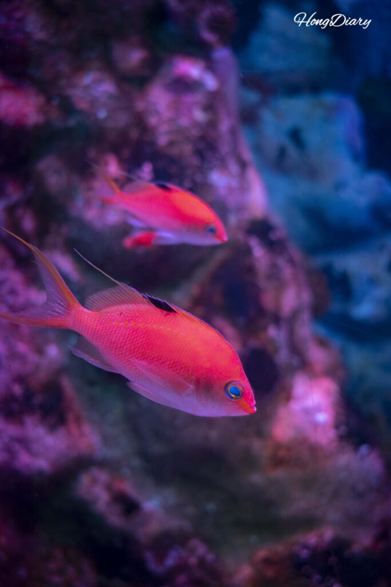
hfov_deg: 28.1
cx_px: 196
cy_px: 294
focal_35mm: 48
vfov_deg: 41.1
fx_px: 782
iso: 6400
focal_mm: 48
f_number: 5.6
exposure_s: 1/60
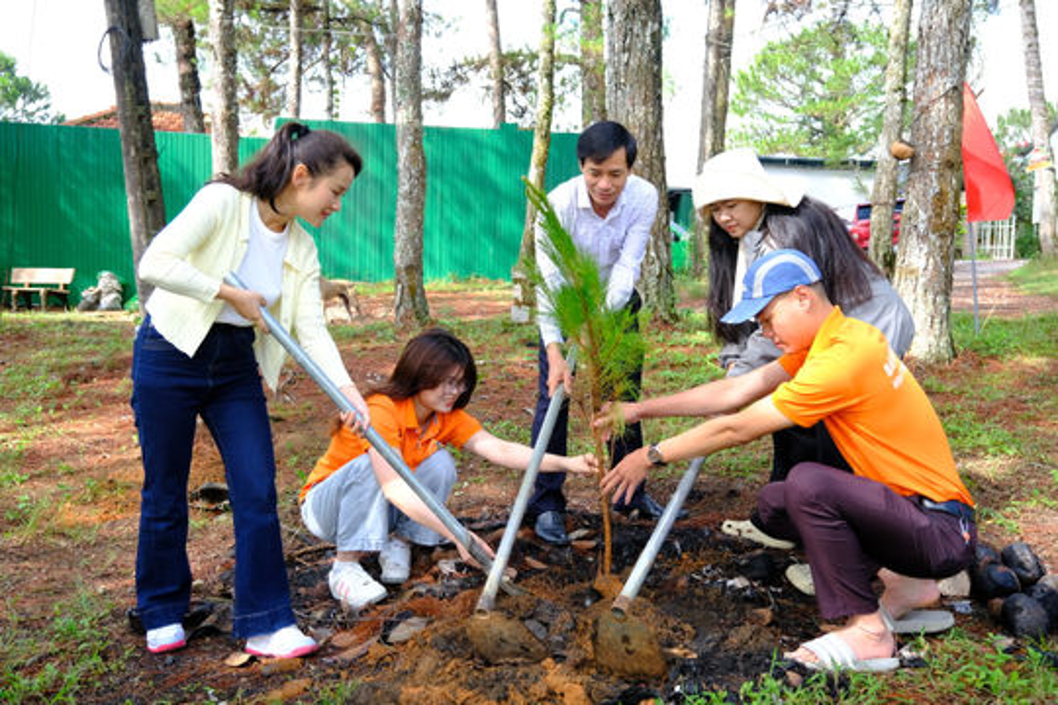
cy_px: 352
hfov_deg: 57.2
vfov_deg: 40.0
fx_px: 970
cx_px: 529
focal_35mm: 33
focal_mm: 22.3
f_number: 4
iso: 640
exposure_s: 1/400
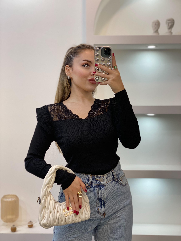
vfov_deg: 36.8
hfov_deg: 28.0
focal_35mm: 52
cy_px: 120
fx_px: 363
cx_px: 90
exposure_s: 1/100
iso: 80
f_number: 2
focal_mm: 6
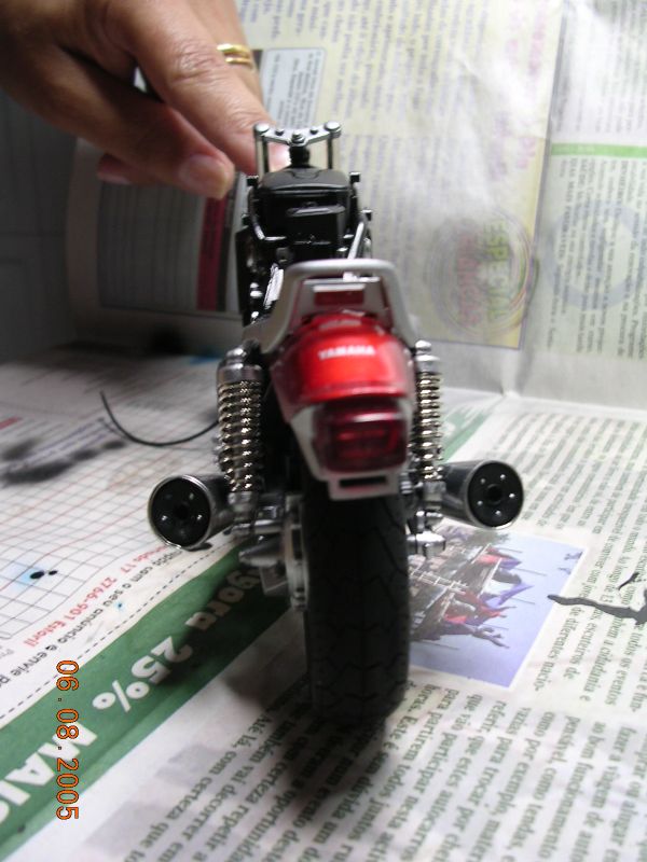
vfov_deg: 49.0
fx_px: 947
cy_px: 431
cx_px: 324
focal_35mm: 38
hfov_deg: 37.7
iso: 100
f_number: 2.8
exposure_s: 1/4.7
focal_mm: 5.8
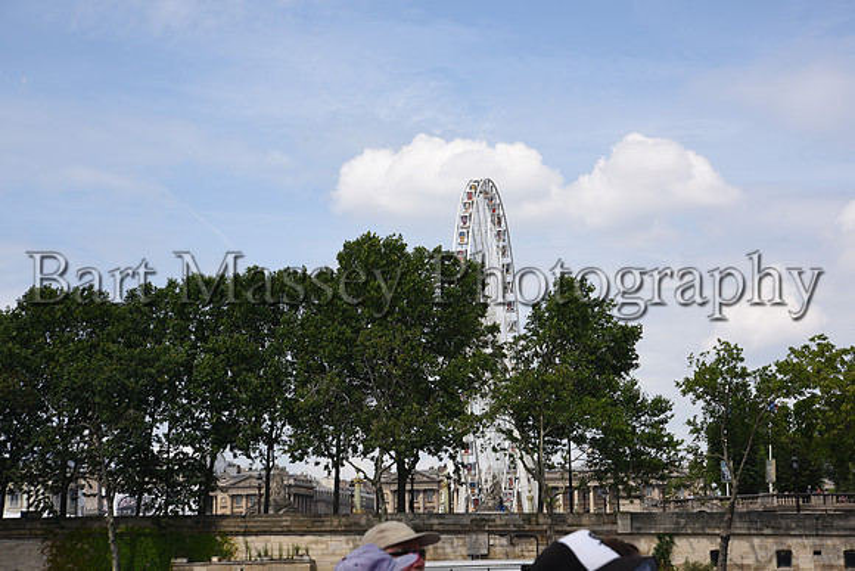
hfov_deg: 28.1
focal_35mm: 72
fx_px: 1710
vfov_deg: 18.9
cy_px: 286
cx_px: 428
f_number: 11
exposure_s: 1/125
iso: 64
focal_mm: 72
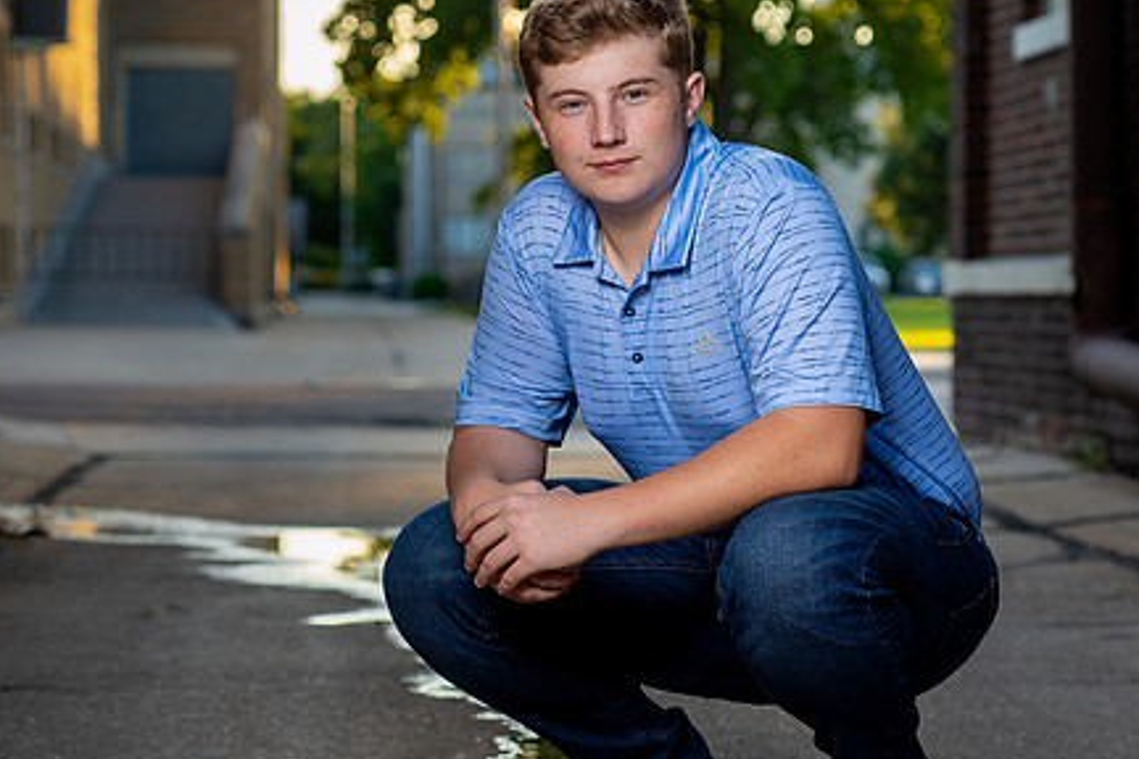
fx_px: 2974
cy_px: 444
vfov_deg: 14.5
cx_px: 693
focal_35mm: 94
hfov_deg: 21.6
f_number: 3.5
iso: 160
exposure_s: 1/160
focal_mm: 70
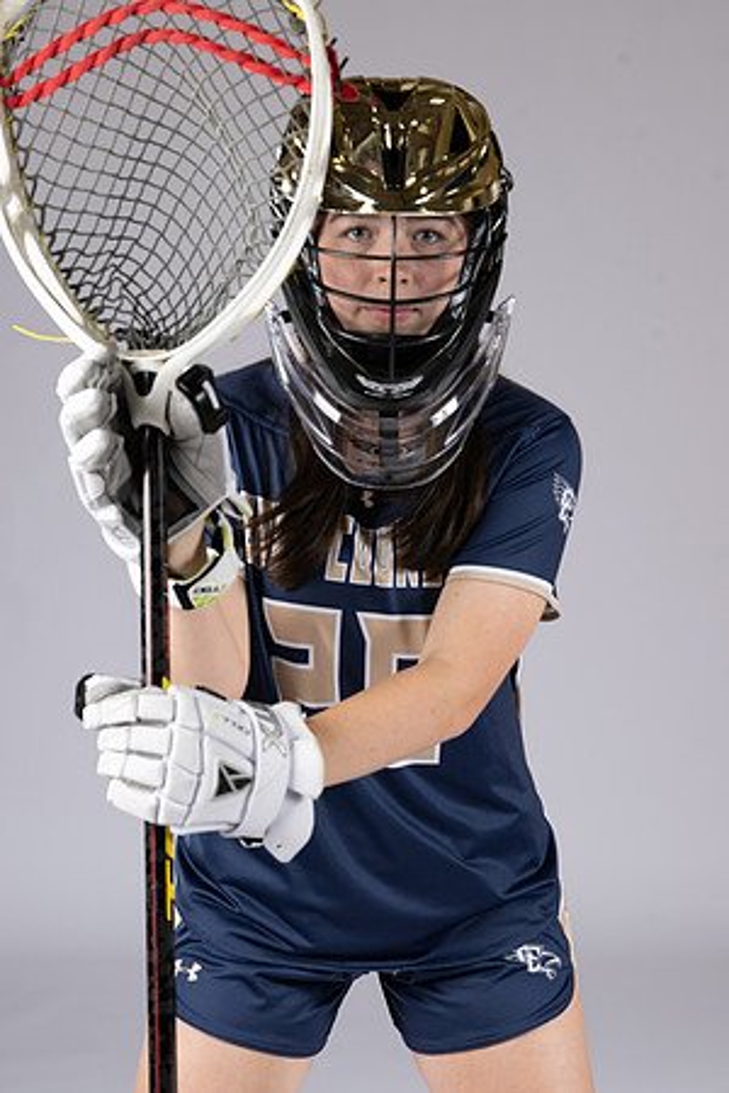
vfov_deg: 24.2
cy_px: 546
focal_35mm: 84
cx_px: 364
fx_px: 2551
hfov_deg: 16.3
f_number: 6.3
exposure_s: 1/200
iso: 250
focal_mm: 84
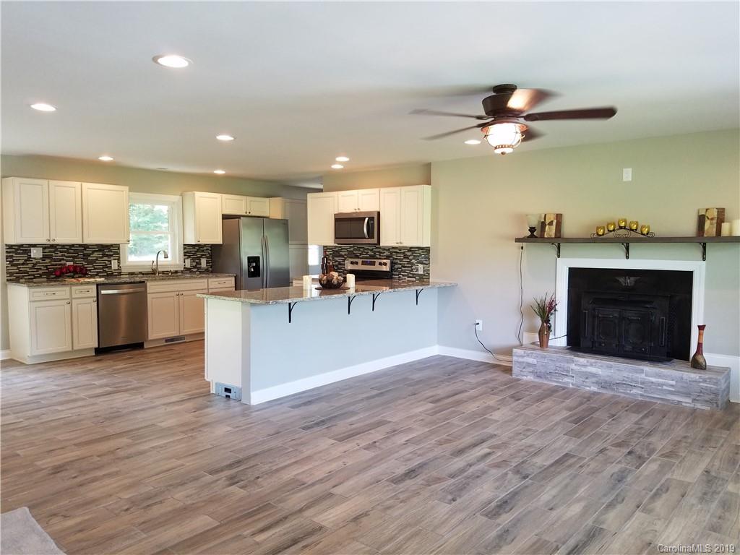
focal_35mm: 26
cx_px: 370
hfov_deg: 67.3
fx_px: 556
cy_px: 278
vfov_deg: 53.1
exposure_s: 1/60
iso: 125
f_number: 1.7
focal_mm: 4.2
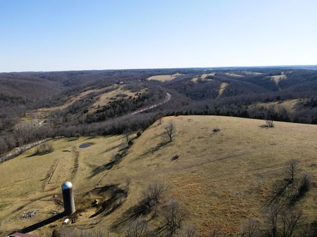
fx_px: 220
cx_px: 158
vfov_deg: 56.8
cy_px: 118
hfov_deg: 71.6
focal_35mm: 24
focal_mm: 4.5
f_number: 2.8
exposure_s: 1/640
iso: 100
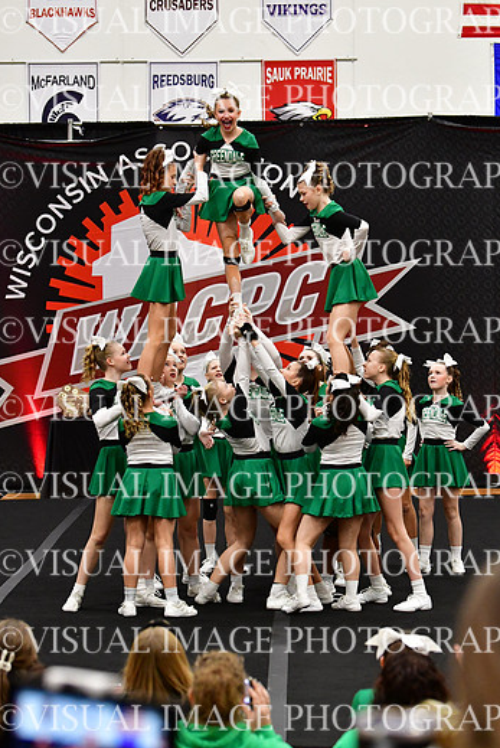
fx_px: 2786
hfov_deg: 10.3
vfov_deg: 15.3
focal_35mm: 134
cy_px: 369
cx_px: 274
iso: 4000
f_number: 3.5
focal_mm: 80
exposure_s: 1/500
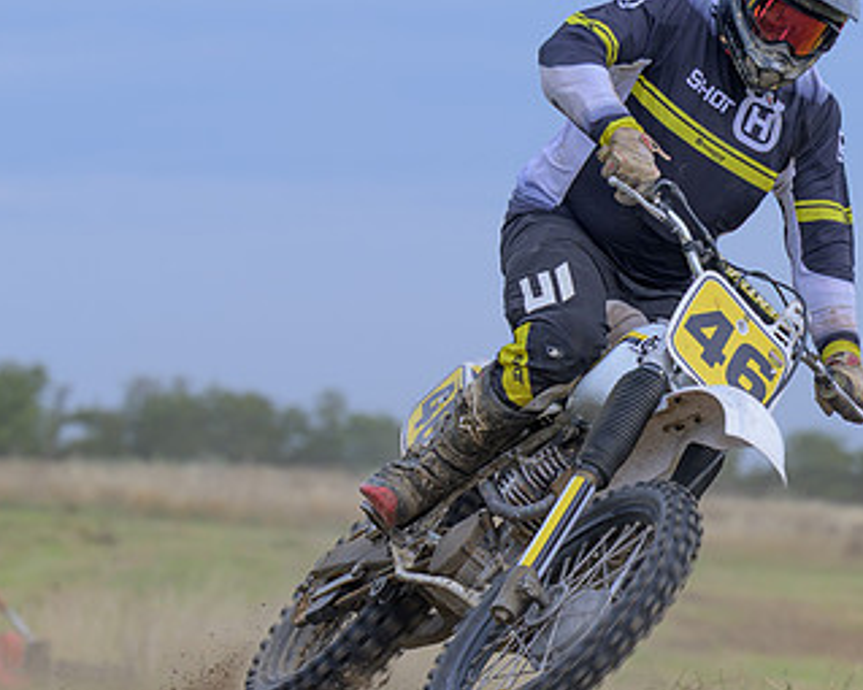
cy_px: 484
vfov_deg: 3.9
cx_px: 559
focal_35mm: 394
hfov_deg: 4.9
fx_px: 10060
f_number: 4
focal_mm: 115
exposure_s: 1/400
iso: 64
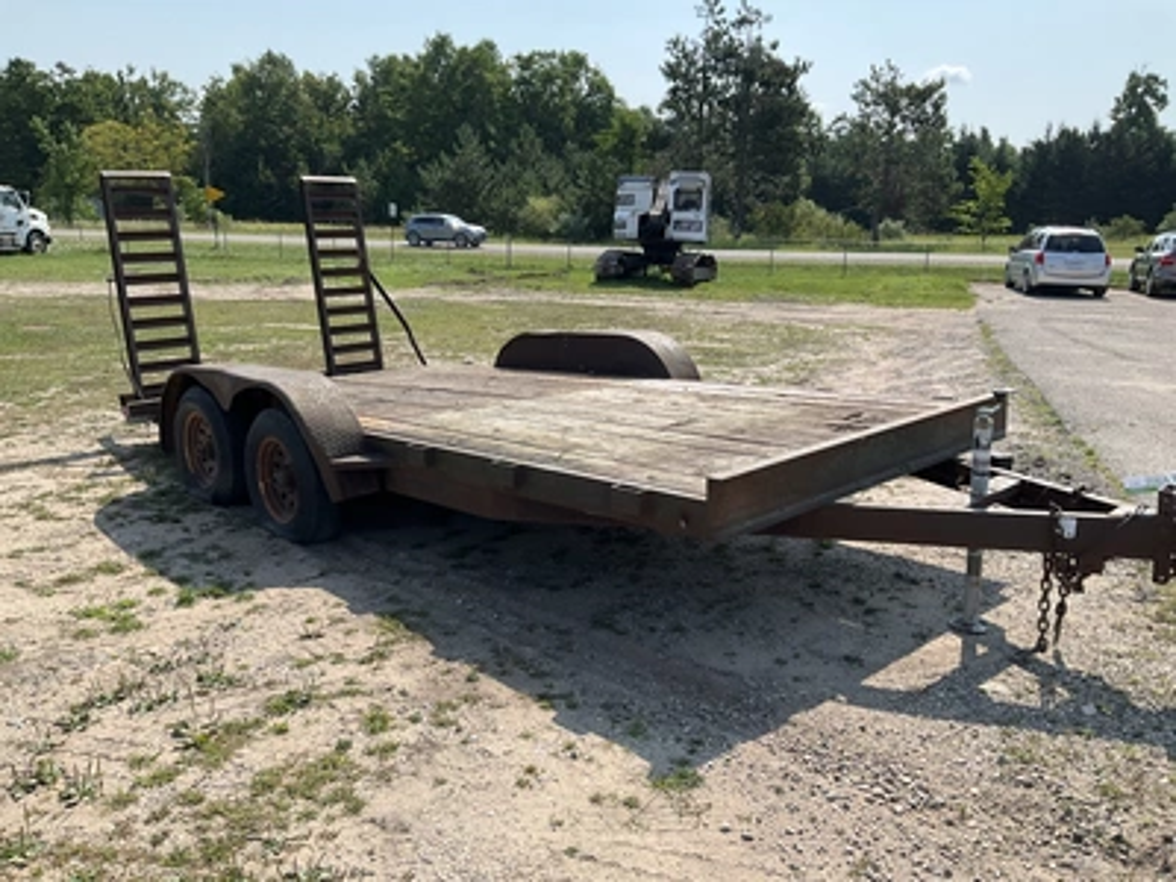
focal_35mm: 29
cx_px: 588
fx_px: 985
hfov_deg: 61.7
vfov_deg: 48.2
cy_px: 441
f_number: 1.8
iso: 25
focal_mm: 3
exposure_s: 1/1342
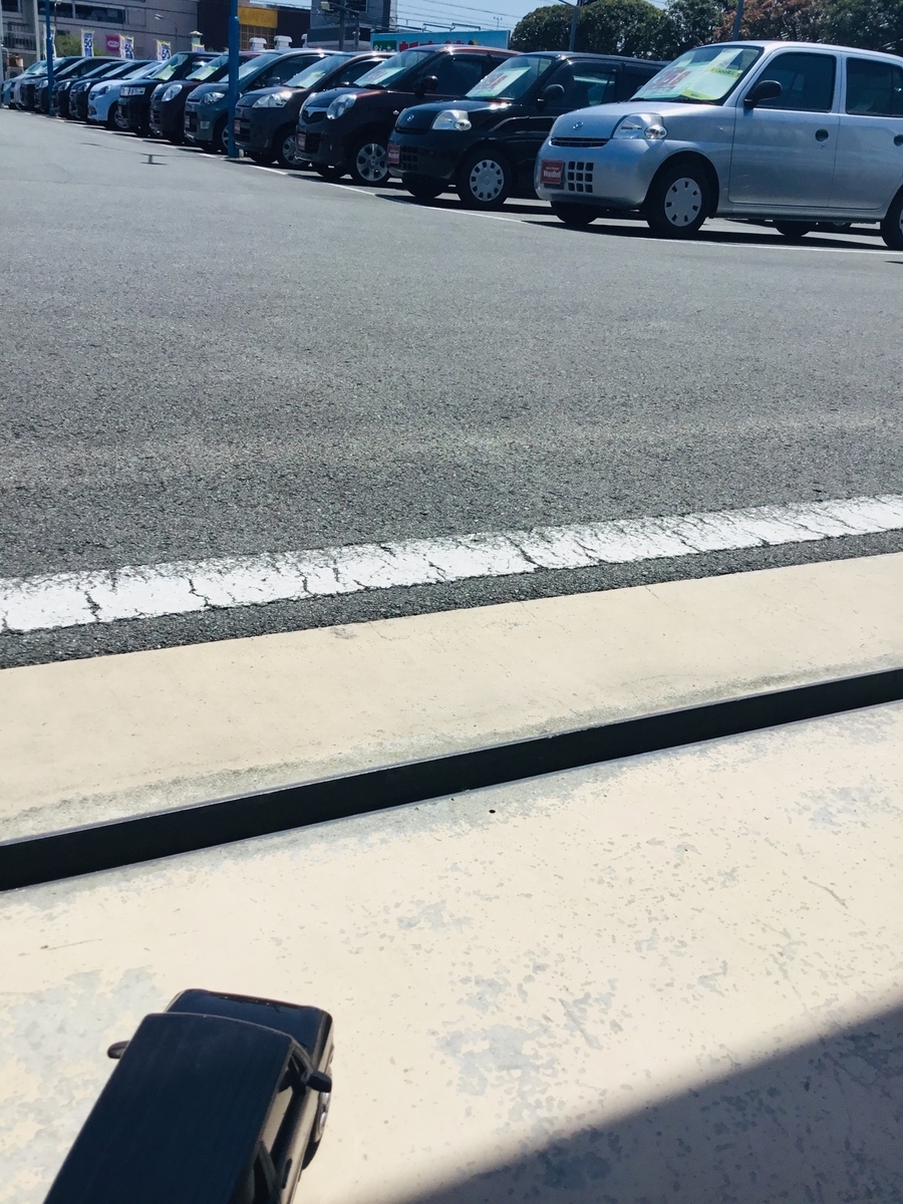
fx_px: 1078
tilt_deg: -22.7
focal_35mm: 31
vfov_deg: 58.4
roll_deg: -4.7
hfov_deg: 45.4
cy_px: 602
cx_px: 452
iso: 25
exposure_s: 1/2469
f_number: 2.4
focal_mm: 3.3
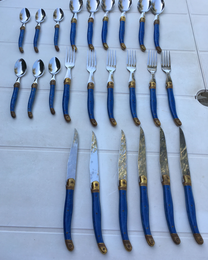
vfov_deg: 57.1
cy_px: 120
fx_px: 239
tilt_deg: -60.5
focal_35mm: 31
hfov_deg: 47.1
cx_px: 102
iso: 25
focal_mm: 4.15
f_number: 2.2
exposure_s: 1/324
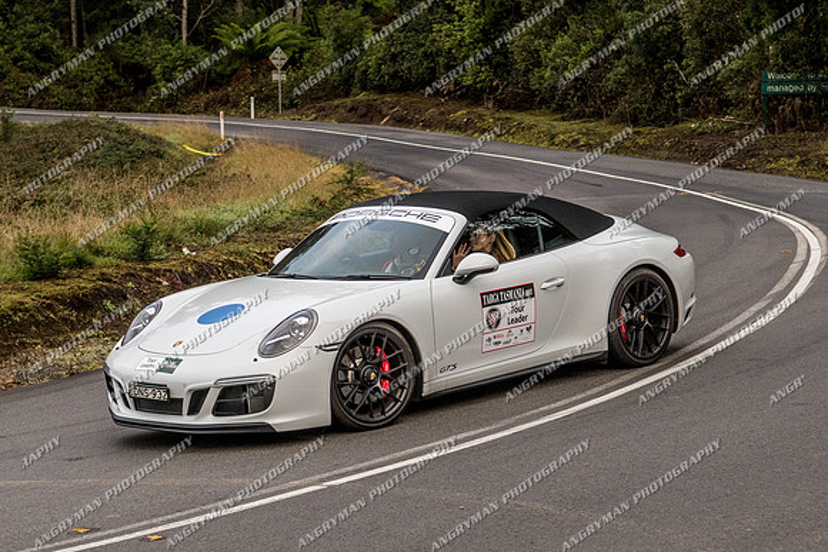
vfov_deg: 15.1
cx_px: 414
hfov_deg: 22.5
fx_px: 2078
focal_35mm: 90
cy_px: 369
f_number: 4
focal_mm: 45
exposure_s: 1/2000
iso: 800
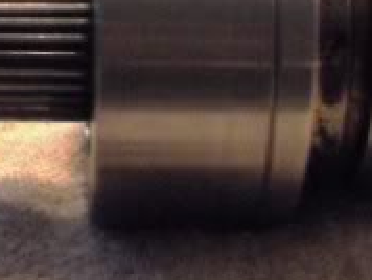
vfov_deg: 12.1
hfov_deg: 16.0
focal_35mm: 123
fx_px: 1324
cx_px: 138
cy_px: 173
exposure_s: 1/15
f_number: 3.9
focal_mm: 8.7
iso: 800
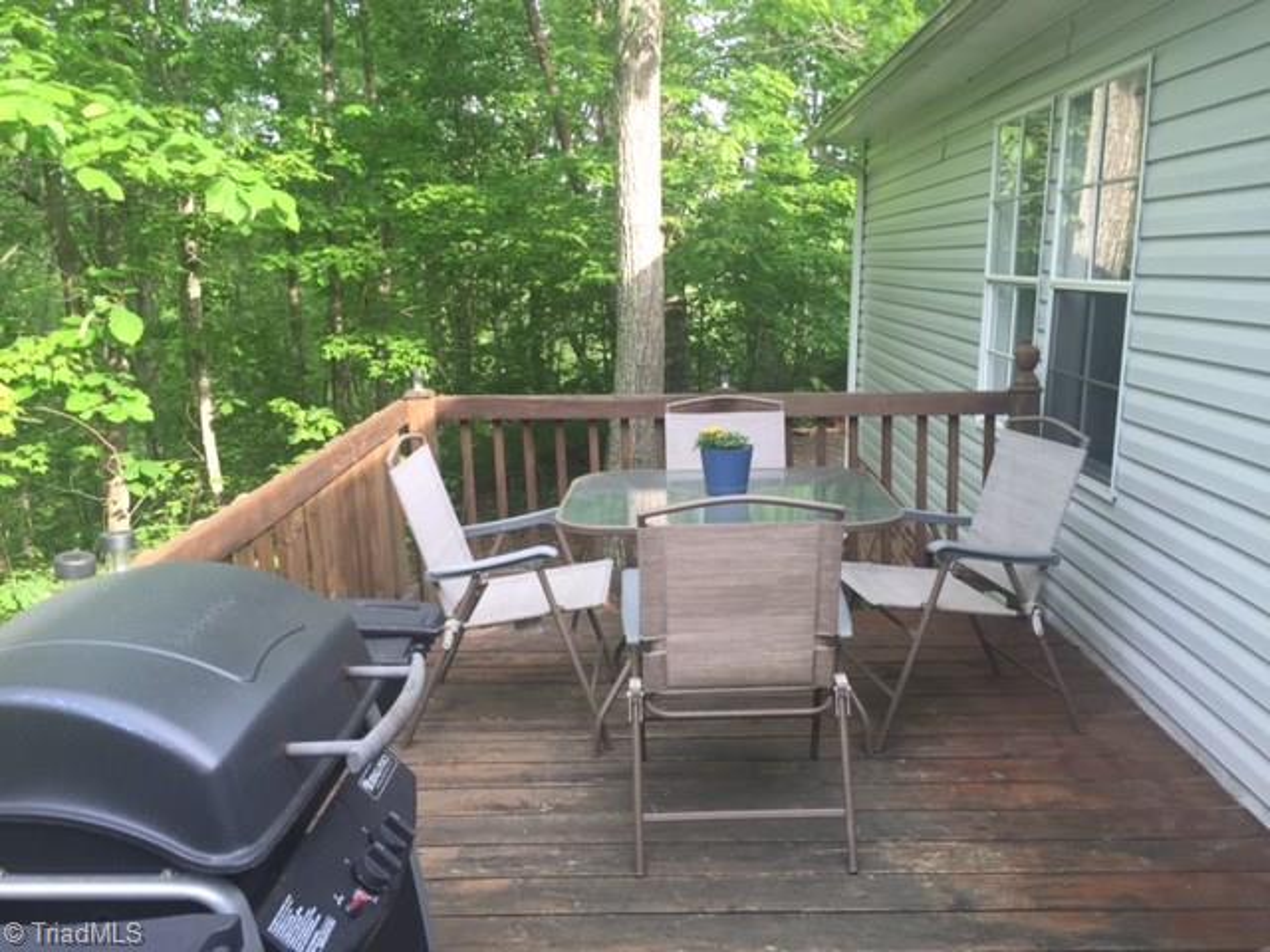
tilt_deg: -11.4
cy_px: 476
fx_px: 1064
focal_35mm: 29
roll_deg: -1.7
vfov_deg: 48.2
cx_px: 635
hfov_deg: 61.7
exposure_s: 1/120
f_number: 2.2
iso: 32
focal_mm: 4.15
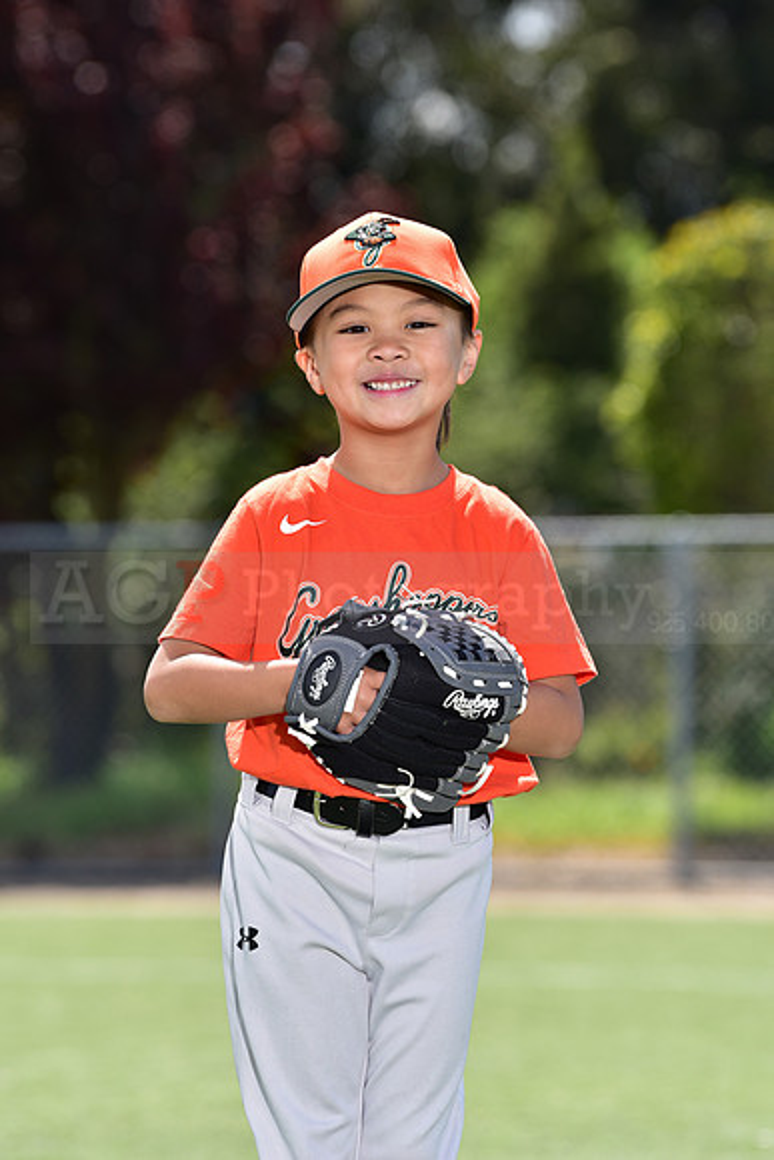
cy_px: 580
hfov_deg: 6.9
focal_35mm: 200
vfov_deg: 10.3
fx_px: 6446
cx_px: 387
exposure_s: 1/250
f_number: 5.6
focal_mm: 200
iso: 80
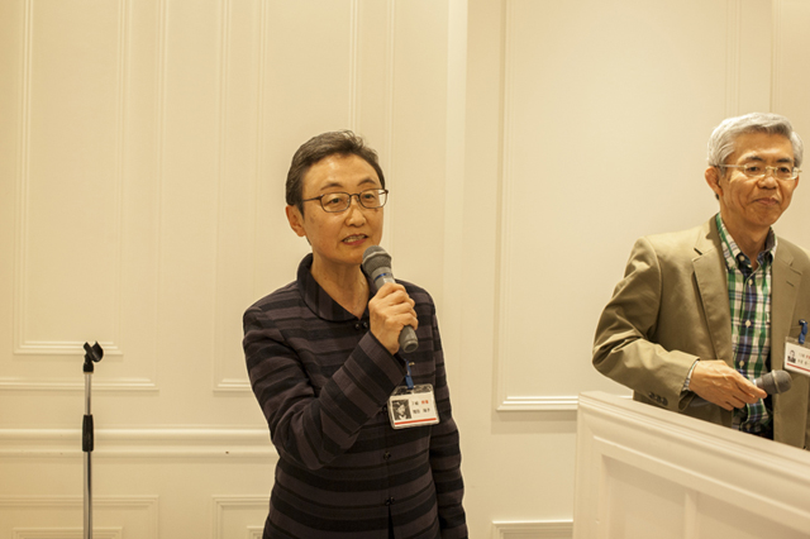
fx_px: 787
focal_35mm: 35
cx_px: 405
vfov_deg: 37.8
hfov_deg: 54.5
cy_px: 270
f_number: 5.6
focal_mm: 35
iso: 720
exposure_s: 1/100
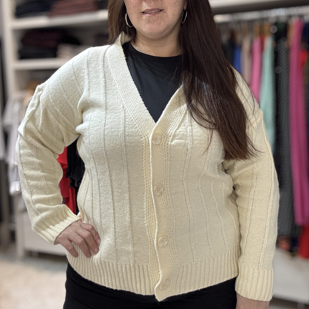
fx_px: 364
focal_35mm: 36
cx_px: 154
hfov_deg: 46.0
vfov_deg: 45.9
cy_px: 133
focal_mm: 2.69
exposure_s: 1/50
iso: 125
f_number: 1.9
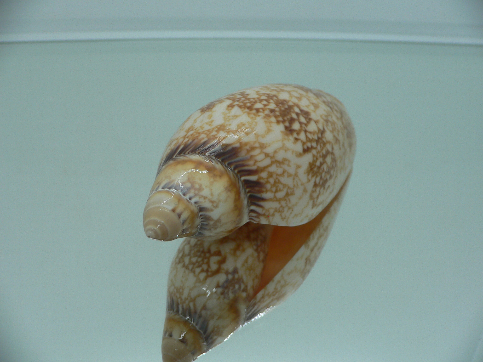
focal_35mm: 35
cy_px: 181
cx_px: 242
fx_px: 488
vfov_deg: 40.7
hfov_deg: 52.6
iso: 80
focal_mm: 4.6
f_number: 2.8
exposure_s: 1/60
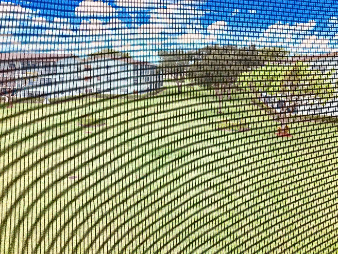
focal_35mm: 31
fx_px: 303
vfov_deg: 45.4
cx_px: 169
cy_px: 127
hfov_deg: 58.4
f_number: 2.4
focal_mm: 3.3
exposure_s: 1/532
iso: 25
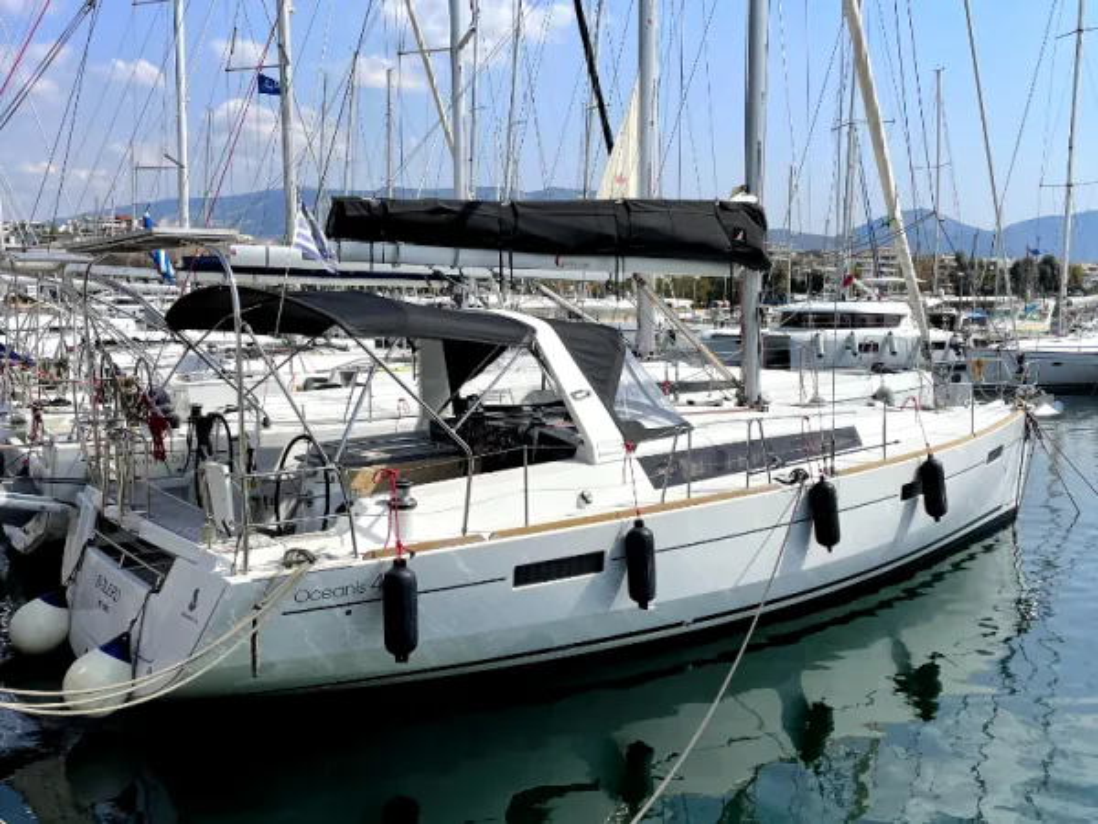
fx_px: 825
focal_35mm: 26
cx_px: 549
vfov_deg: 53.1
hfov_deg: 67.3
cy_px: 412
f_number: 1.6
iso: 32
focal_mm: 4.2
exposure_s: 1/6494
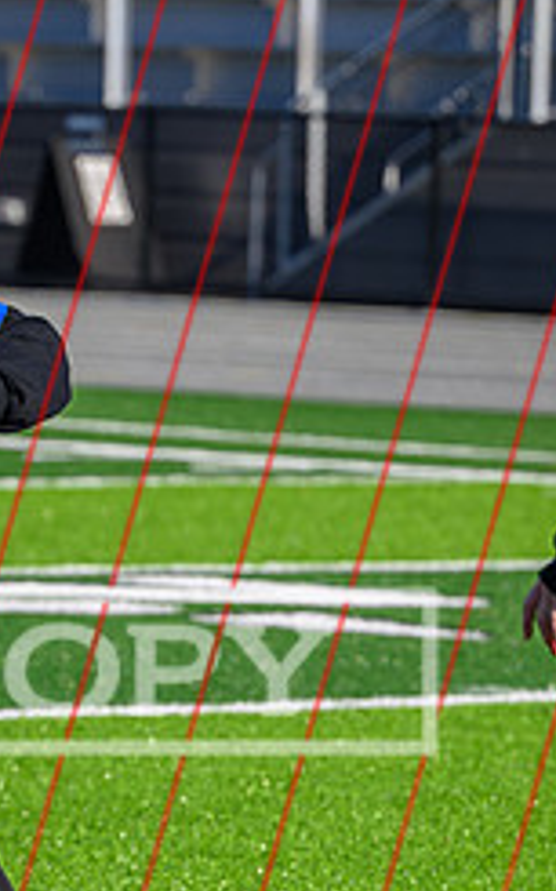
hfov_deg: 3.4
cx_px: -201
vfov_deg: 5.4
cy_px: 1100
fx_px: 9412
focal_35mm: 388
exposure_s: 1/1000
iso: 72
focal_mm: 86
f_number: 2.8
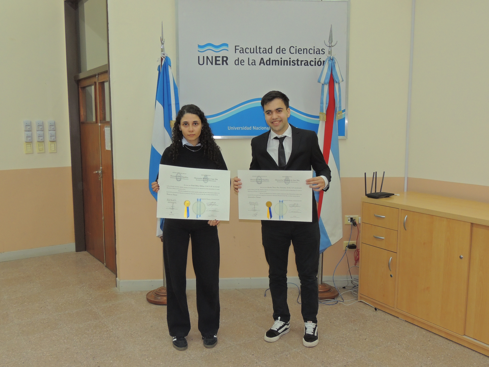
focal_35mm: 33
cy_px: 184
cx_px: 244
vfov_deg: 42.9
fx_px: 466
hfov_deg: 55.4
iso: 360
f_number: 3.2
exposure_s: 1/50
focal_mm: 5.8
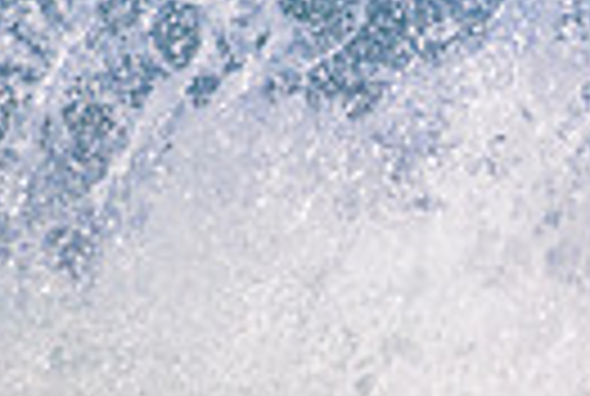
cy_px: -317
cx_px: 1128
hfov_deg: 0.5
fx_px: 66099
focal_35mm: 4024
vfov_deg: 0.3
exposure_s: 1/1600
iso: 1000
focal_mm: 800
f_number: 11
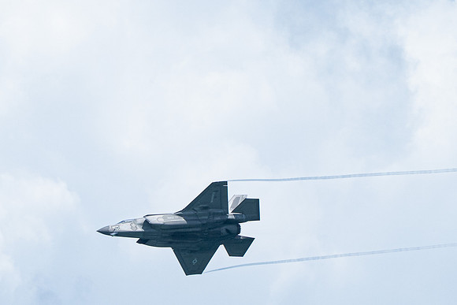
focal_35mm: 996
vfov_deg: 1.4
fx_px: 12651
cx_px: 179
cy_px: 251
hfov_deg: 2.1
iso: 640
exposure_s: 1/1250
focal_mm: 400
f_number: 10
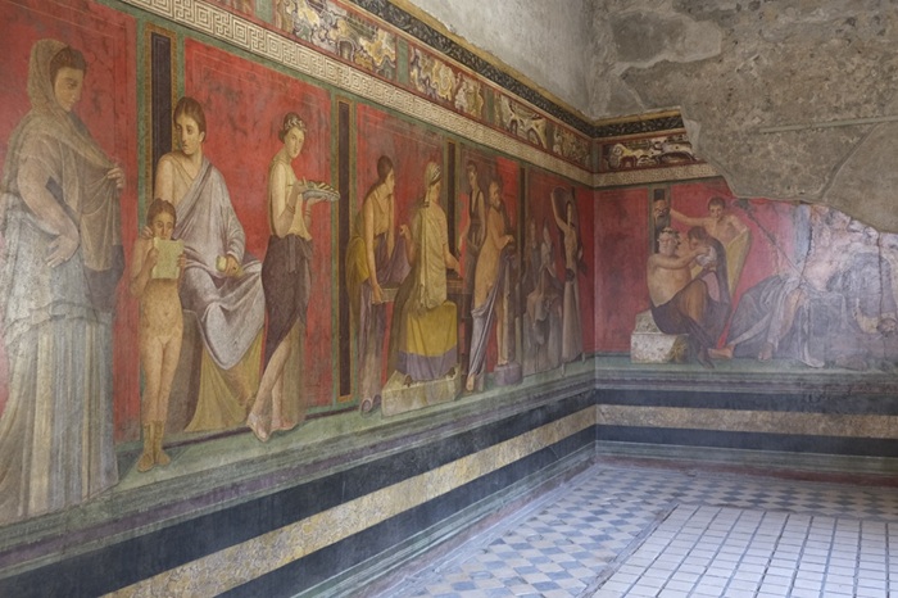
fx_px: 773
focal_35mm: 31
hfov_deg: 60.3
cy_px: 299
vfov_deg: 42.3
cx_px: 449
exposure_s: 1/28
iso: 2500
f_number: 4.5
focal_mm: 20.5
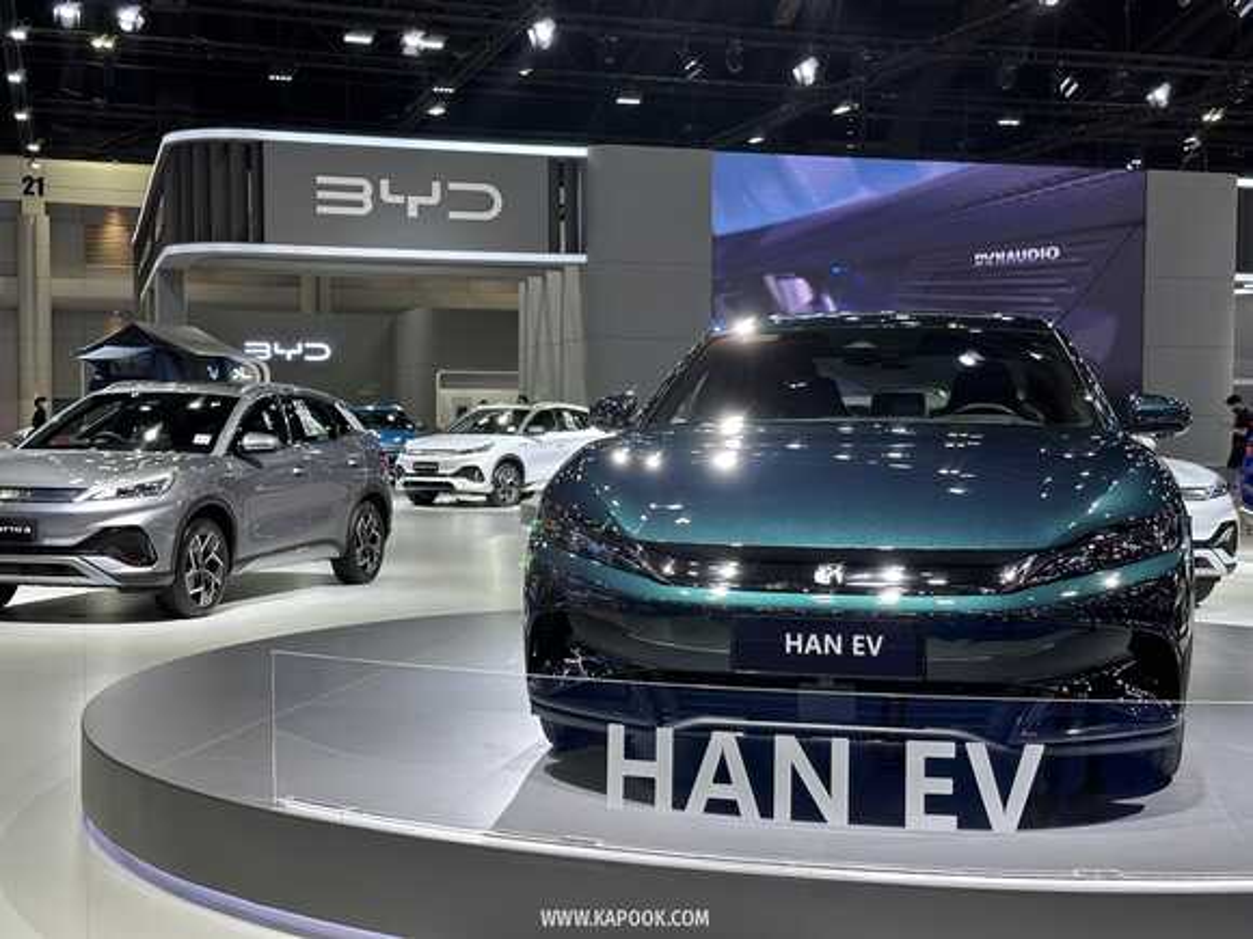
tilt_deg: -2.7
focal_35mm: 48
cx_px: 626
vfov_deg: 30.3
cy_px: 470
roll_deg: -0.6
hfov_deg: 39.7
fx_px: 1737
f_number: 1.78
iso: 50
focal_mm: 6.86
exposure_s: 1/100
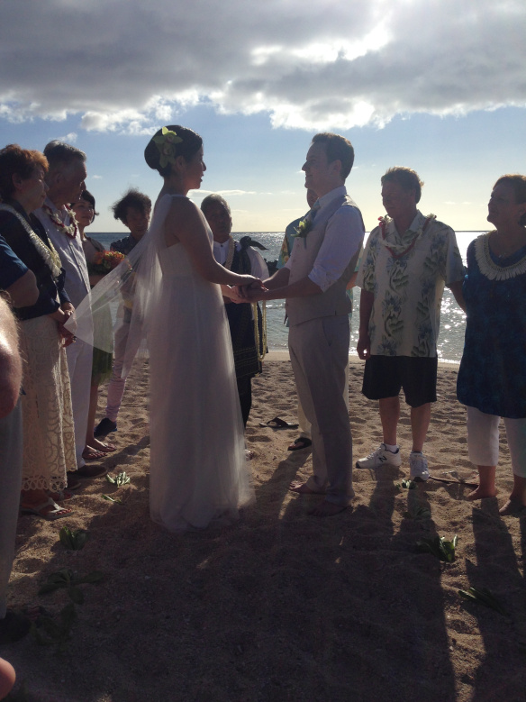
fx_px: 669
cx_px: 263
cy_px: 351
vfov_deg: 55.4
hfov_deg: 42.9
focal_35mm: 33
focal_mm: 4.12
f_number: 2.4
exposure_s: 1/4525
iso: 50
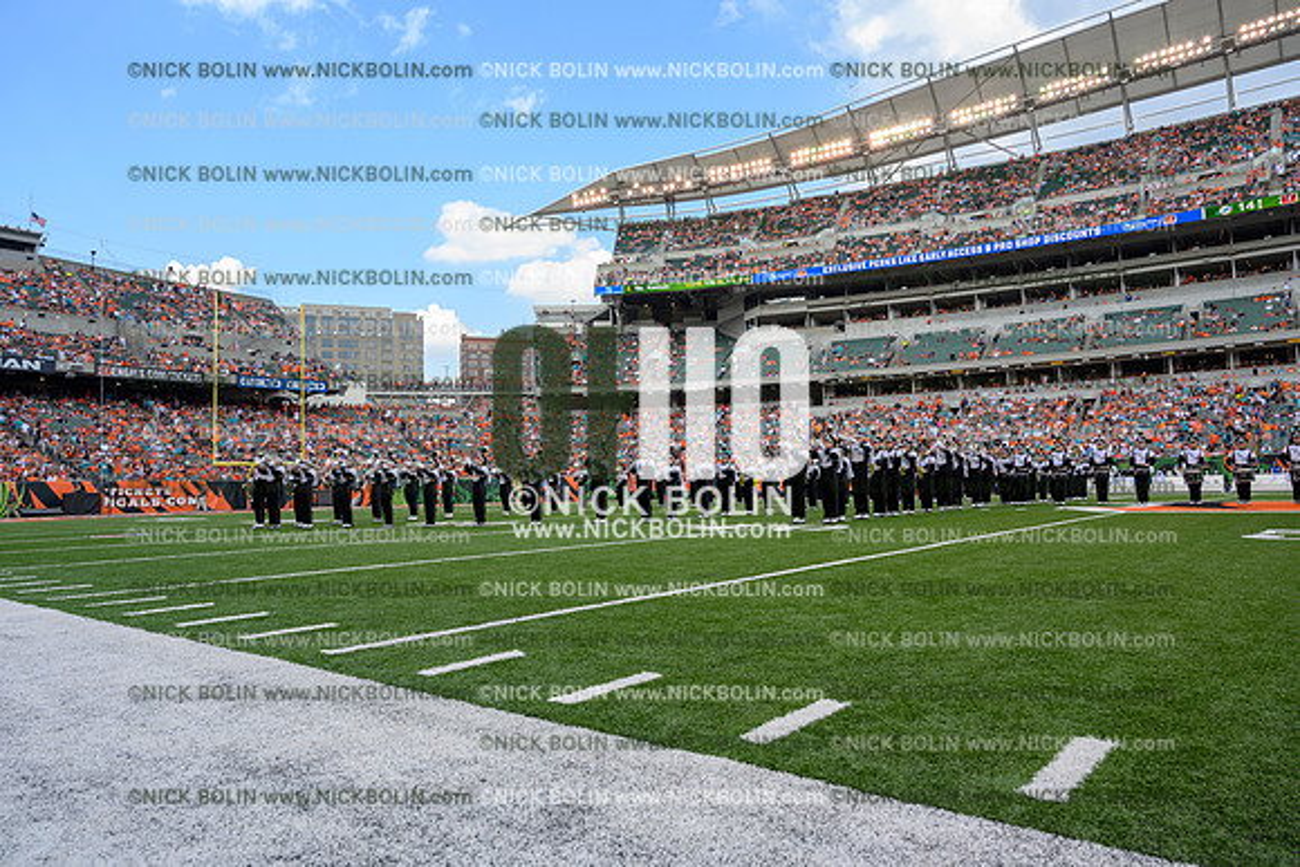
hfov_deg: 73.7
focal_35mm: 24
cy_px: 434
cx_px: 650
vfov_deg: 53.2
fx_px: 867
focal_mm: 24
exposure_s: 1/80
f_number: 7.1
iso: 80
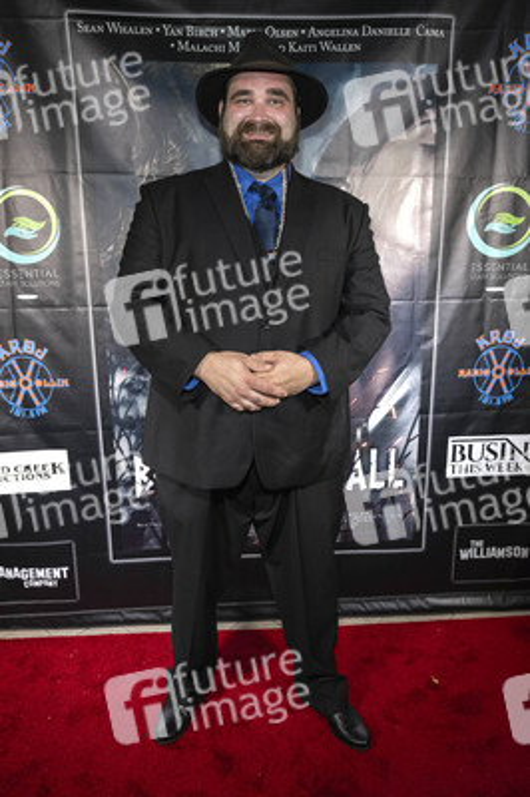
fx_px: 531
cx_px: 265
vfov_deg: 73.8
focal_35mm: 24
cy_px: 398
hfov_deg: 53.1
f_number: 5.6
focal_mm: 24
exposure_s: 1/200
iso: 800
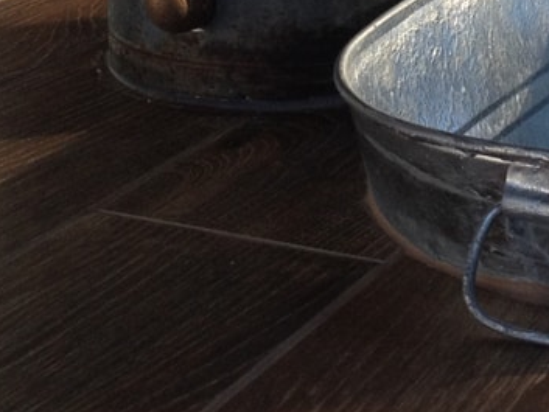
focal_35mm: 132
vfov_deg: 11.0
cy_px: -126
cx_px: 505
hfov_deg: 14.8
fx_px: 2094
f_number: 2.4
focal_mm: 4.28
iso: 64
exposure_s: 1/120
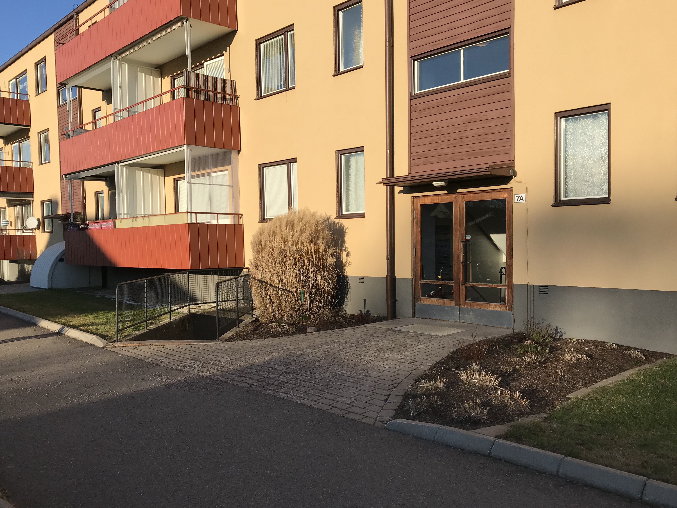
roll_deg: +2.3
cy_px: 270
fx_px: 587
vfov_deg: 46.8
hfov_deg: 60.0
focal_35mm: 30
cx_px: 341
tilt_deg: -1.6
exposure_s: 1/1916
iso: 20
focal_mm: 3.99
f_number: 1.8
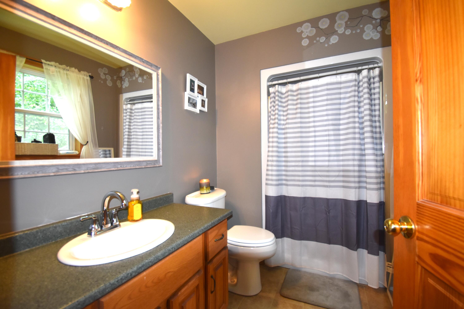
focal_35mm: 15
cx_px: 232
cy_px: 154
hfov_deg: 100.4
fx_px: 193
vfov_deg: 77.3
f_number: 4.5
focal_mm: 10
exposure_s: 1/80
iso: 800
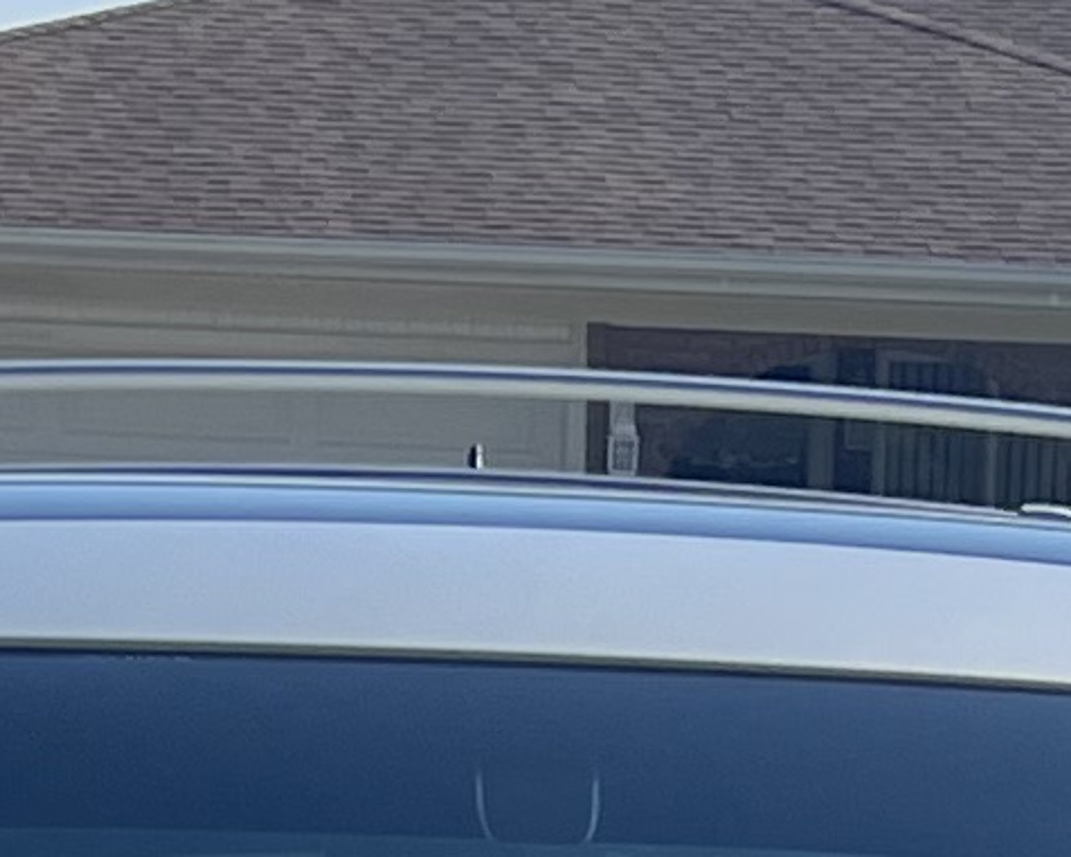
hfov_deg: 9.0
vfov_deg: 6.5
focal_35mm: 215
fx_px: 6816
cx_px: 677
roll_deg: -1.7
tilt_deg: -17.1
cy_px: 2638
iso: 50
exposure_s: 1/3356
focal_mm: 5.7
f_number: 1.5
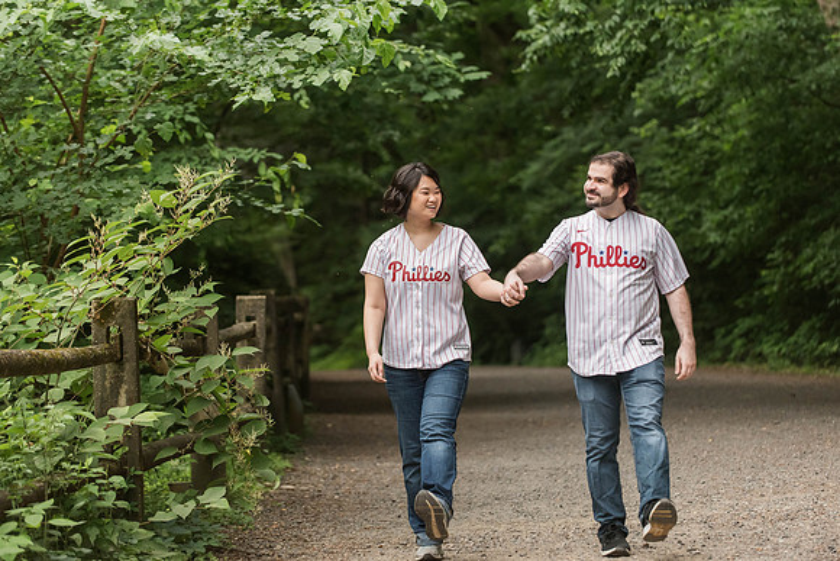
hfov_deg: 16.3
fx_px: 2929
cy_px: 274
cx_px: 421
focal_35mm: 126
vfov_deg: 10.9
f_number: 3.5
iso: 2000
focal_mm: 120
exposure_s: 1/1250
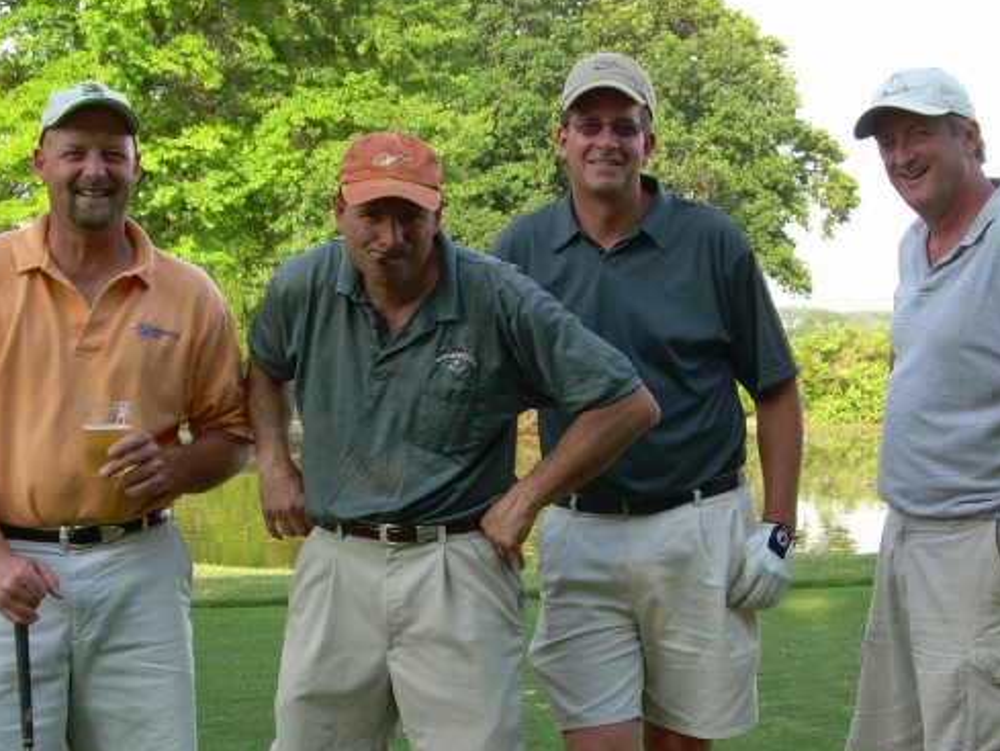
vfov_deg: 17.4
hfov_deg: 23.0
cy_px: 444
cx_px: 468
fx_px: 2456
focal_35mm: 85
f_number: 3.6
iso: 50
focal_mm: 11
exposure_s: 1/149
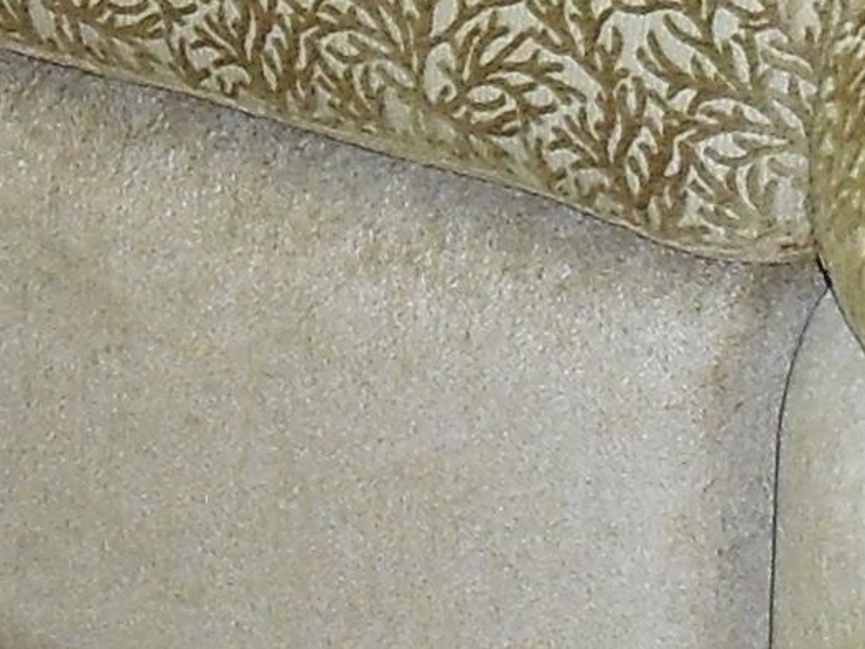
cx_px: 188
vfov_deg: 5.9
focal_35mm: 250
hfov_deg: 7.9
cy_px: -390
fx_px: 6249
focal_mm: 6.3
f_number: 3.1
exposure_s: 1/60
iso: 200
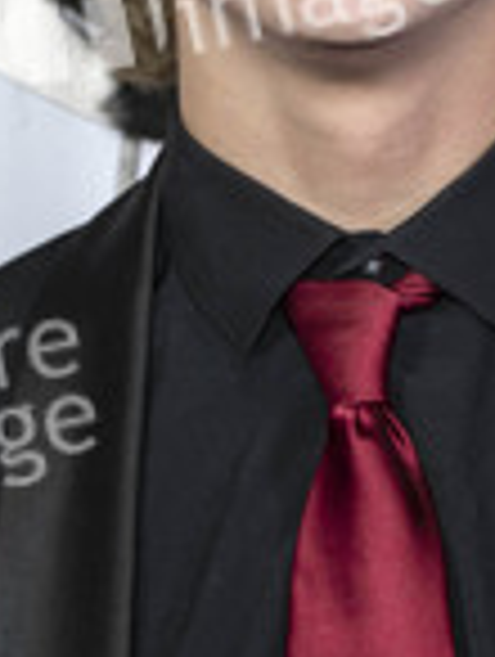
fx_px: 3992
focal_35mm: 210
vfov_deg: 9.4
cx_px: 356
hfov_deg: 7.1
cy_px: 202
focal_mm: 80
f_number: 5.6
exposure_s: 1/200
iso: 800
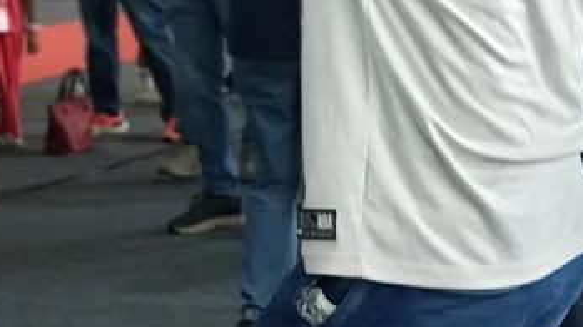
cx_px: 139
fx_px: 2720
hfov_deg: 12.2
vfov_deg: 6.9
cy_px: 65
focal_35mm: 176
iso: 320
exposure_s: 1/50
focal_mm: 7.1
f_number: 4.5
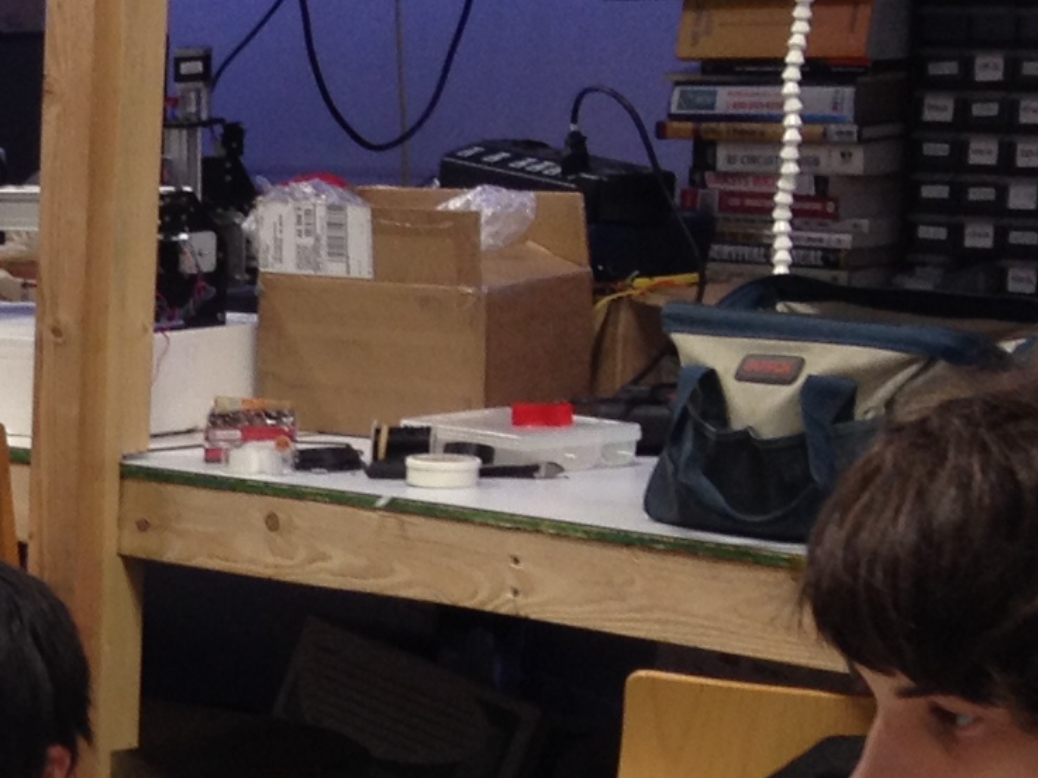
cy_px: 1069
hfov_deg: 11.7
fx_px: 4649
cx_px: -884
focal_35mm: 155
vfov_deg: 9.4
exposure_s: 1/24
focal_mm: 4.28
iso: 50
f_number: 2.4
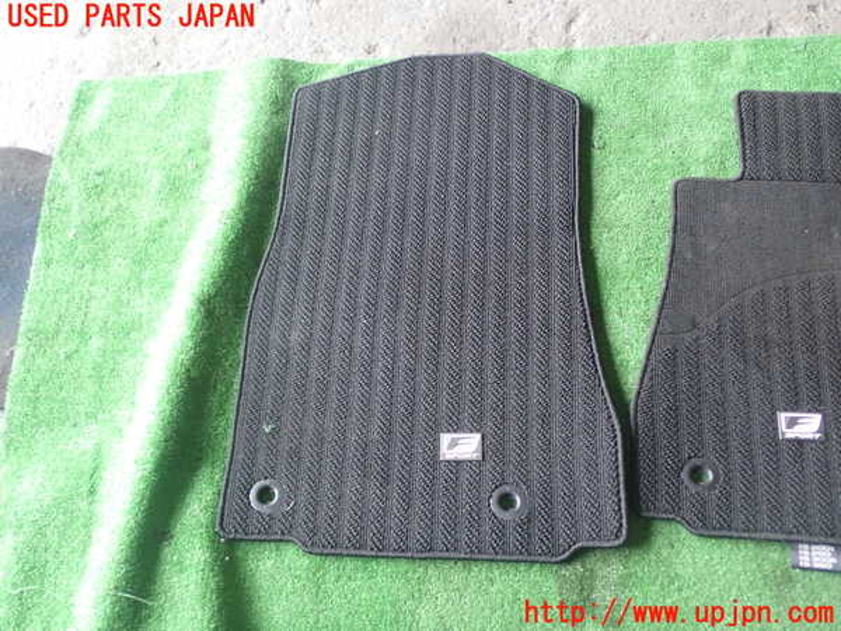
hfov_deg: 51.4
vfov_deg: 39.7
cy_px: 316
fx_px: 875
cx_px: 420
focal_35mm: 36
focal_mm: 6.37
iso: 200
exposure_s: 1/40
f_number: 2.5
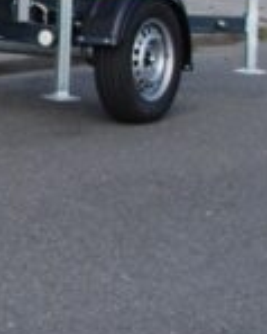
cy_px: -81
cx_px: -215
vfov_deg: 13.2
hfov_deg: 10.2
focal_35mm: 142
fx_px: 1403
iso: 180
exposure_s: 1/500
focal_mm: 25
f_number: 4
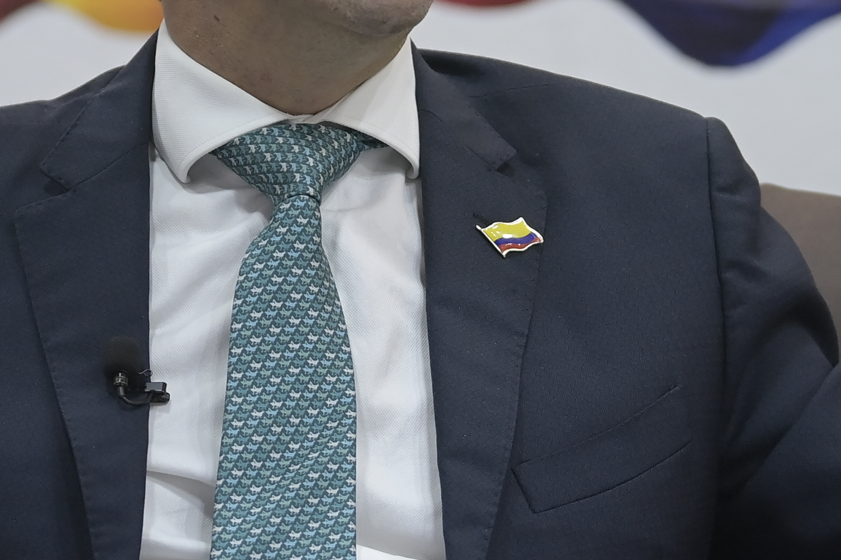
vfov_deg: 5.1
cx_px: 472
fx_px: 6354
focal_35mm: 272
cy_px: 226
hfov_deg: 7.6
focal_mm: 85
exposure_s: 1/320
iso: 2000
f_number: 2.8
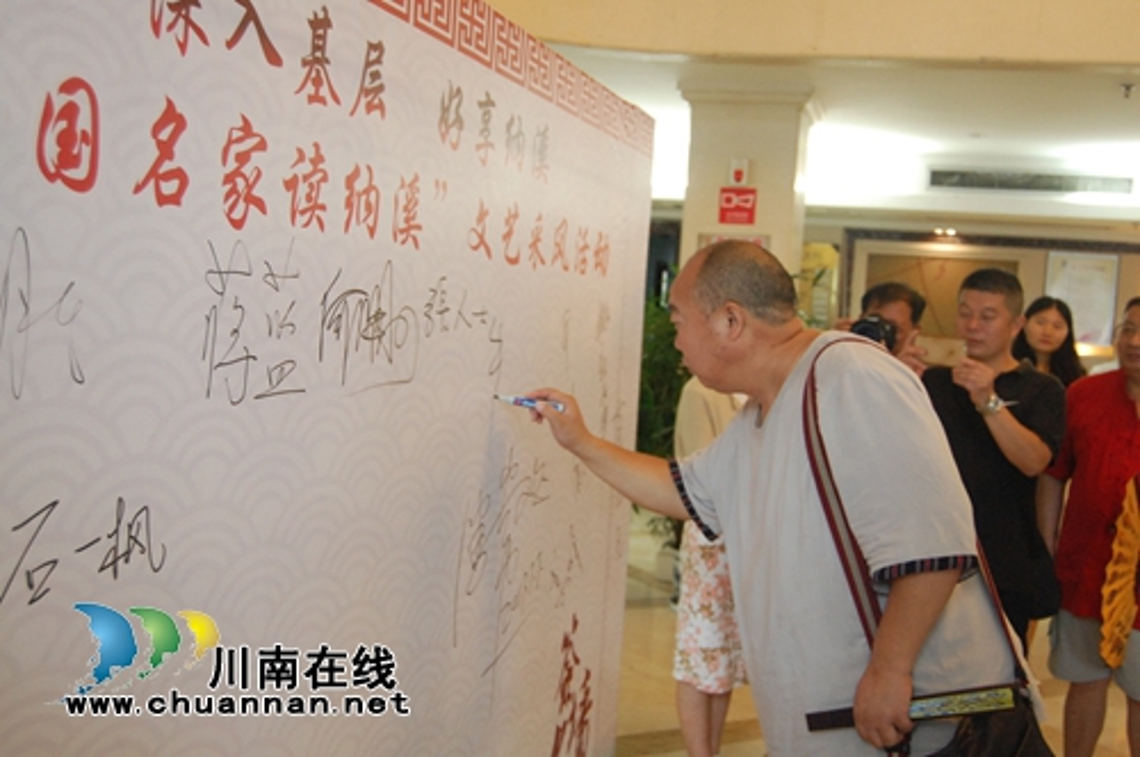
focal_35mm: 39
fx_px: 1233
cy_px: 378
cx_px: 570
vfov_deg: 34.1
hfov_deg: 49.6
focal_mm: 26
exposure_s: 1/40
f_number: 4.2
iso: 1600
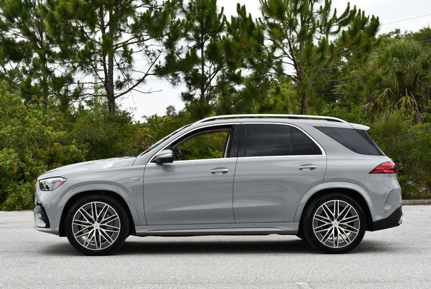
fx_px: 767
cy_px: 144
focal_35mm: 64
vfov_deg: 21.3
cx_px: 216
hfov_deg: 31.4
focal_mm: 32
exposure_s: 1/250
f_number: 8
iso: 125
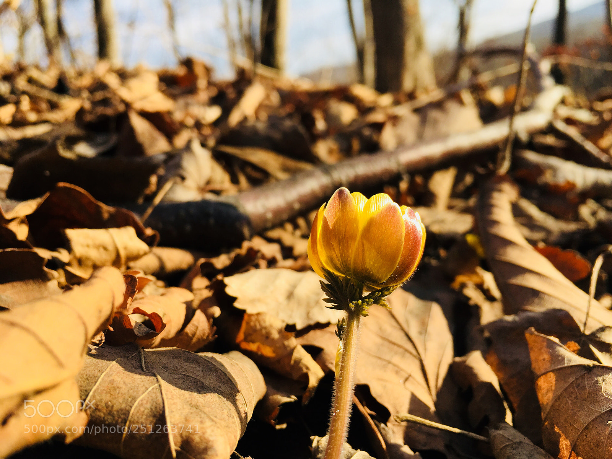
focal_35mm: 29
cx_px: 306
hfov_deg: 61.7
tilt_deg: -14.7
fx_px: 513
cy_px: 230
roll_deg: +11.0
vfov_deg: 48.2
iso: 25
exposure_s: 1/746
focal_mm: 4.15
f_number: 2.2
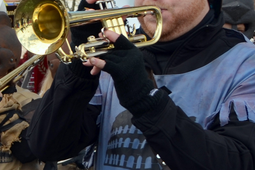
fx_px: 510
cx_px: 72
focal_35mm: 72
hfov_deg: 27.8
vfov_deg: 18.7
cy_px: 31
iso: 100
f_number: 7.1
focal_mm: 24
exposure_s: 1/200
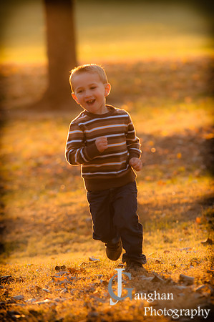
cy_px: 161
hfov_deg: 5.4
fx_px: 2279
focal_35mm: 255
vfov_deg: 8.1
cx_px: 107
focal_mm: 170
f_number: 3.5
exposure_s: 1/640
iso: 800
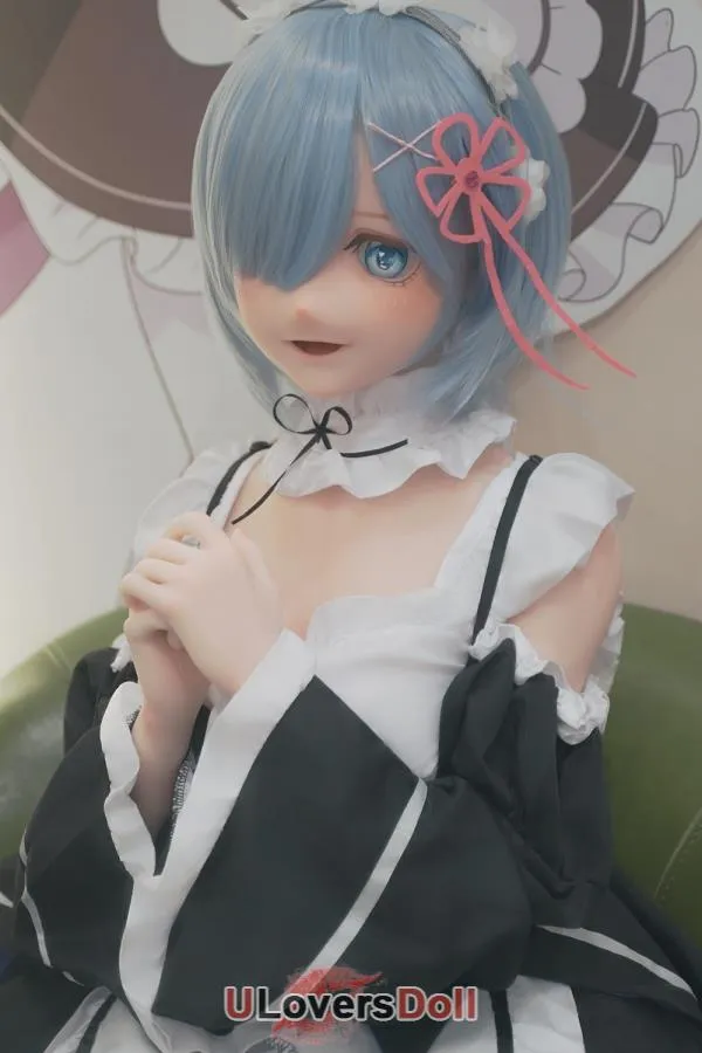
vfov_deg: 27.0
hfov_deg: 18.2
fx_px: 2194
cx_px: 351
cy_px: 526
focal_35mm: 75
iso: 320
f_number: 2.8
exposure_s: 1/100
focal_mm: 75
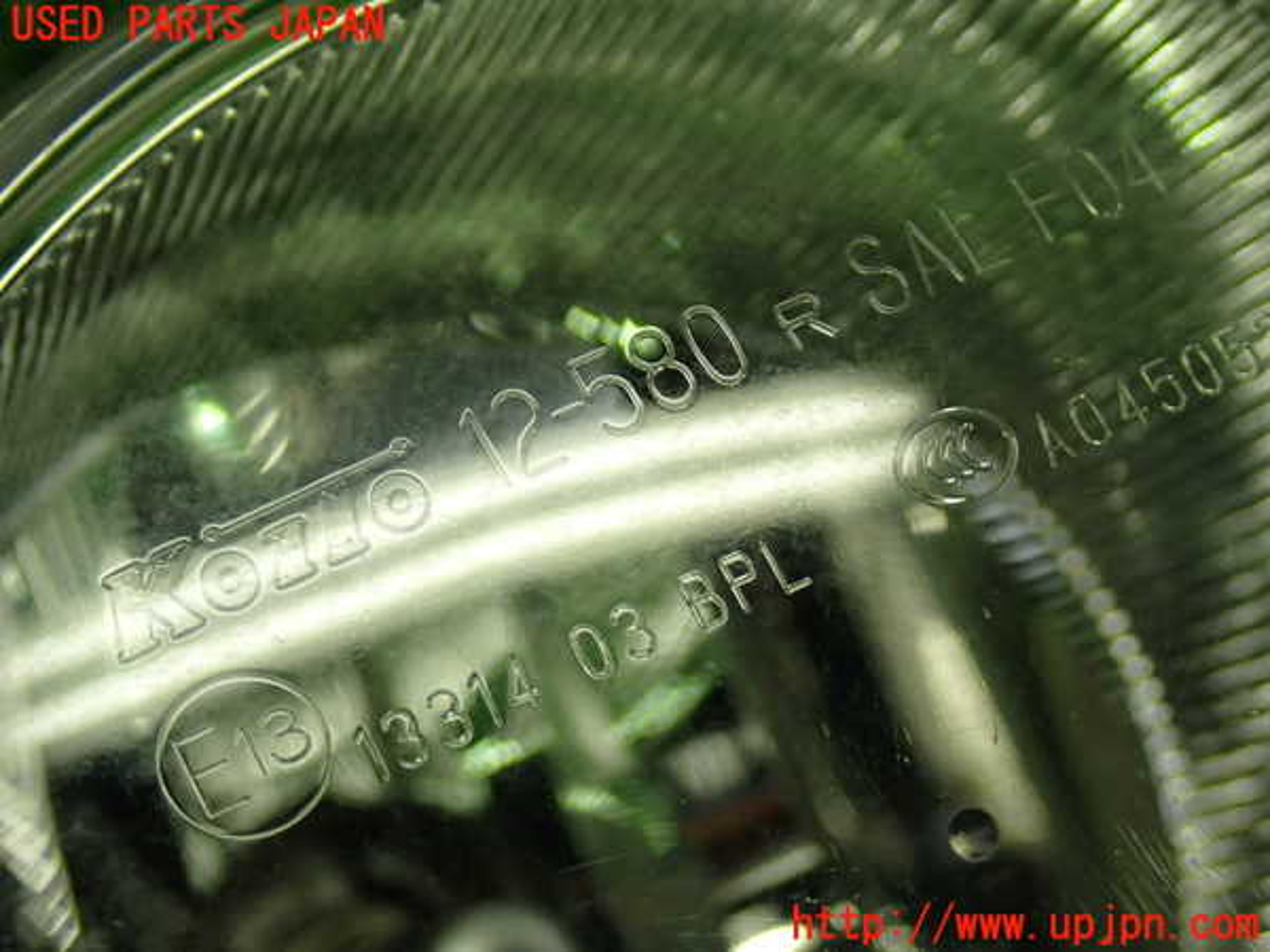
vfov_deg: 21.9
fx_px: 2458
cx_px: 635
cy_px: 476
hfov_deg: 29.0
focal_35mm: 67
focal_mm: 11.88
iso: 250
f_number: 3.8
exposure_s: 1/60
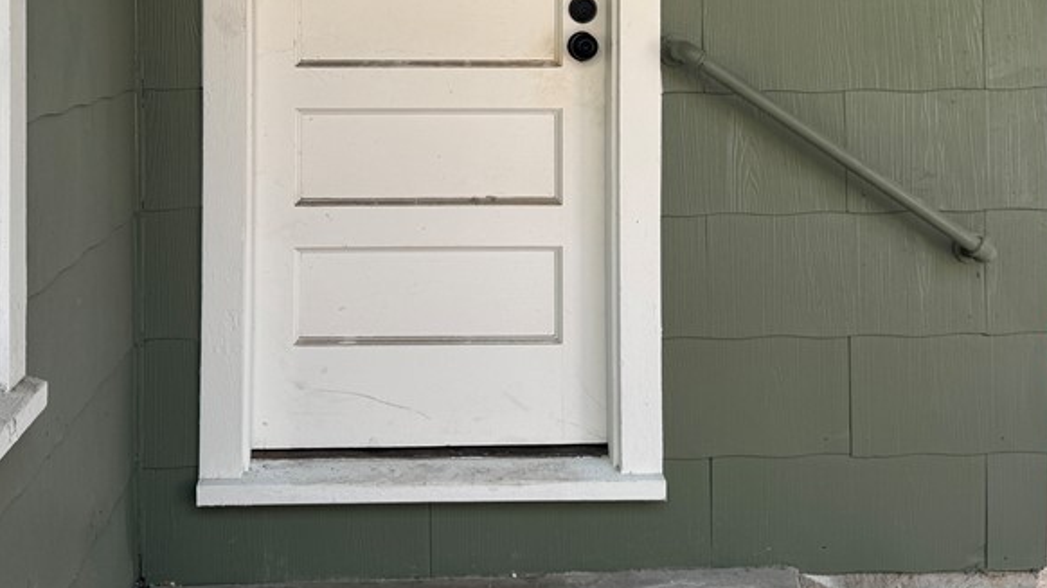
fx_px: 1277
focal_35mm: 46
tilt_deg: -1.4
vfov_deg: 24.9
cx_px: 428
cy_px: 22
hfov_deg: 44.4
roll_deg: +0.5
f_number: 1.78
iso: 64
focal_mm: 6.76
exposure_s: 1/151
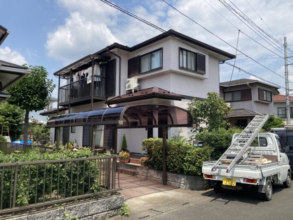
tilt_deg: +7.8
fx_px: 237
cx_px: 146
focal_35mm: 28
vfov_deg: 49.7
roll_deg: -1.2
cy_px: 110
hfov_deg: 63.4
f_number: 1.8
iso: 20
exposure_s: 1/2183
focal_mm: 3.99
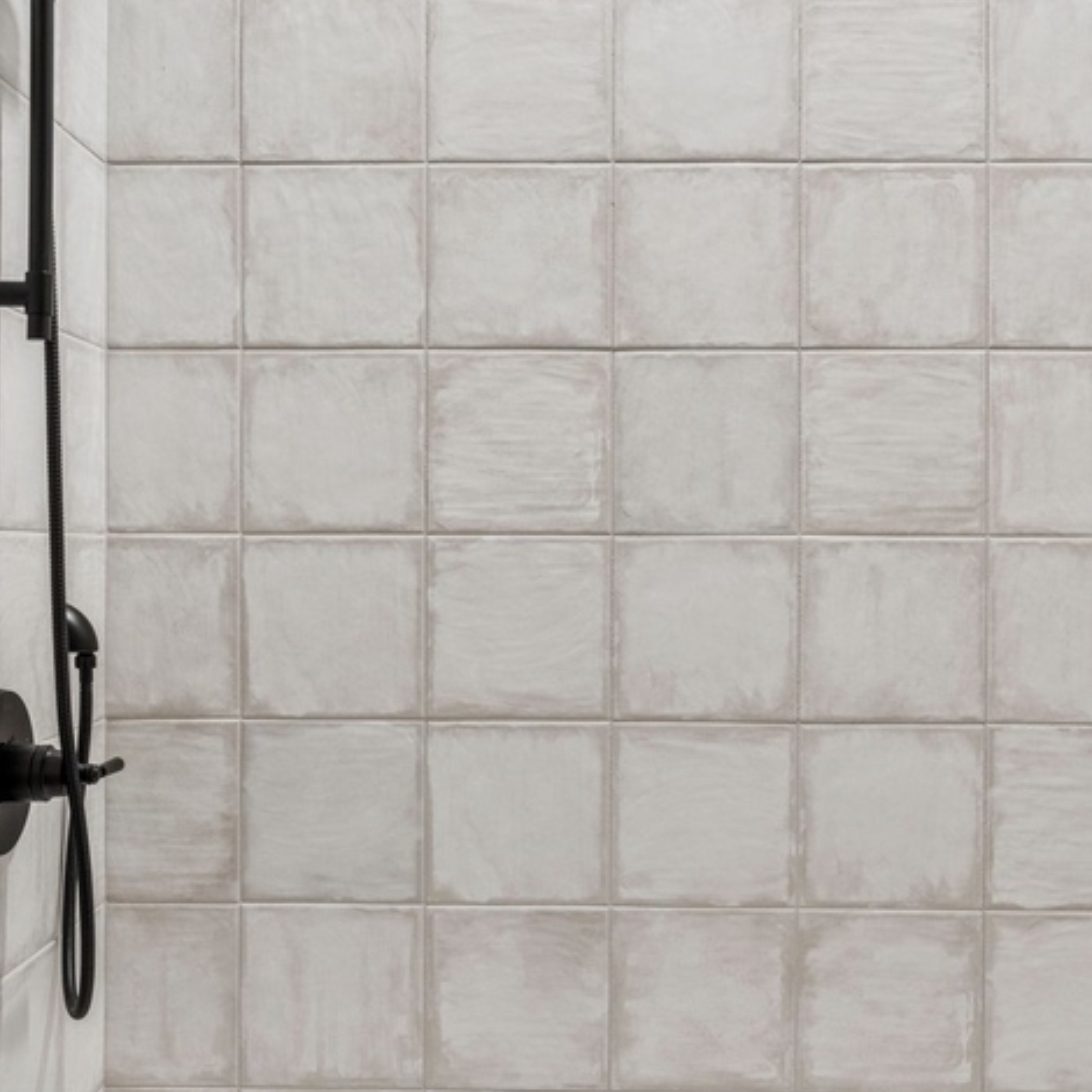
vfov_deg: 37.6
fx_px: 1606
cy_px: 554
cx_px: 554
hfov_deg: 37.6
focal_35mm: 45
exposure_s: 1/15
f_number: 8
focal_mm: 23
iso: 320
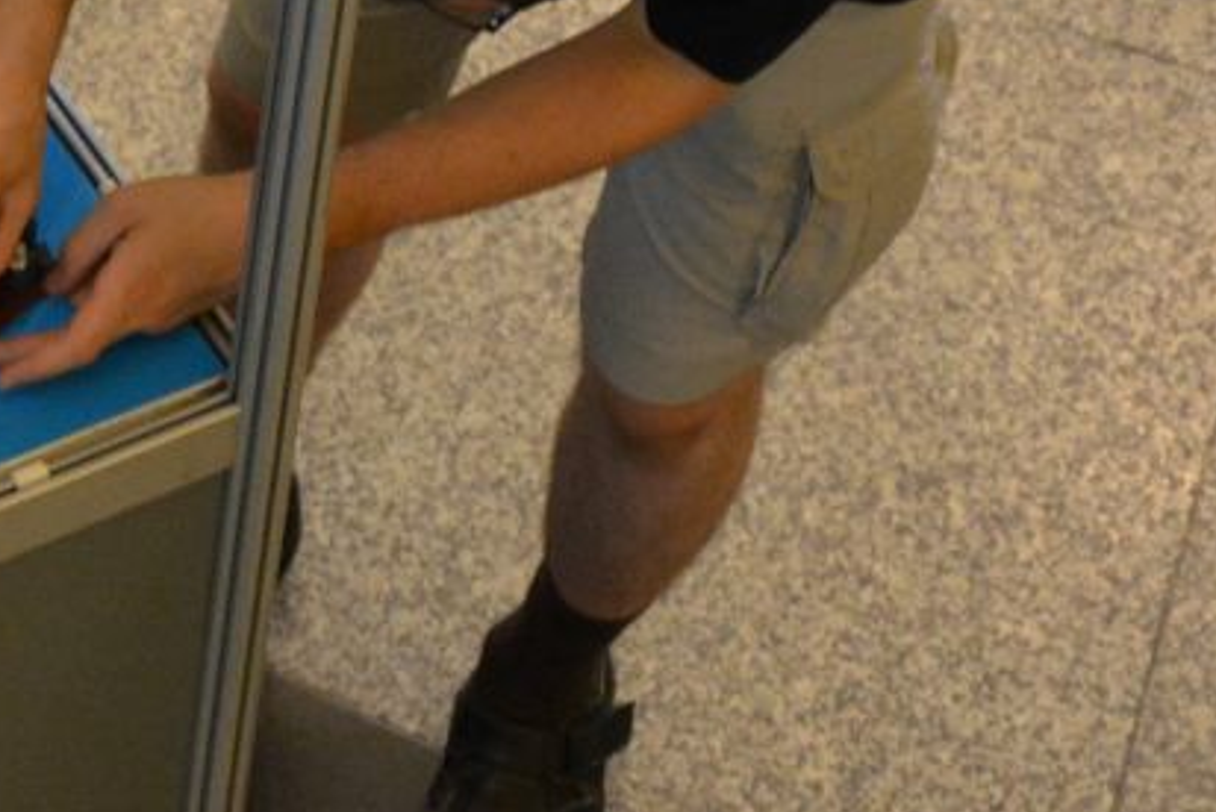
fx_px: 7943
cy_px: -171
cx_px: -228
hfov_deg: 8.7
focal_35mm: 235
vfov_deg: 5.8
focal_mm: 48
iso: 3200
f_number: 4.8
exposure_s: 1/25
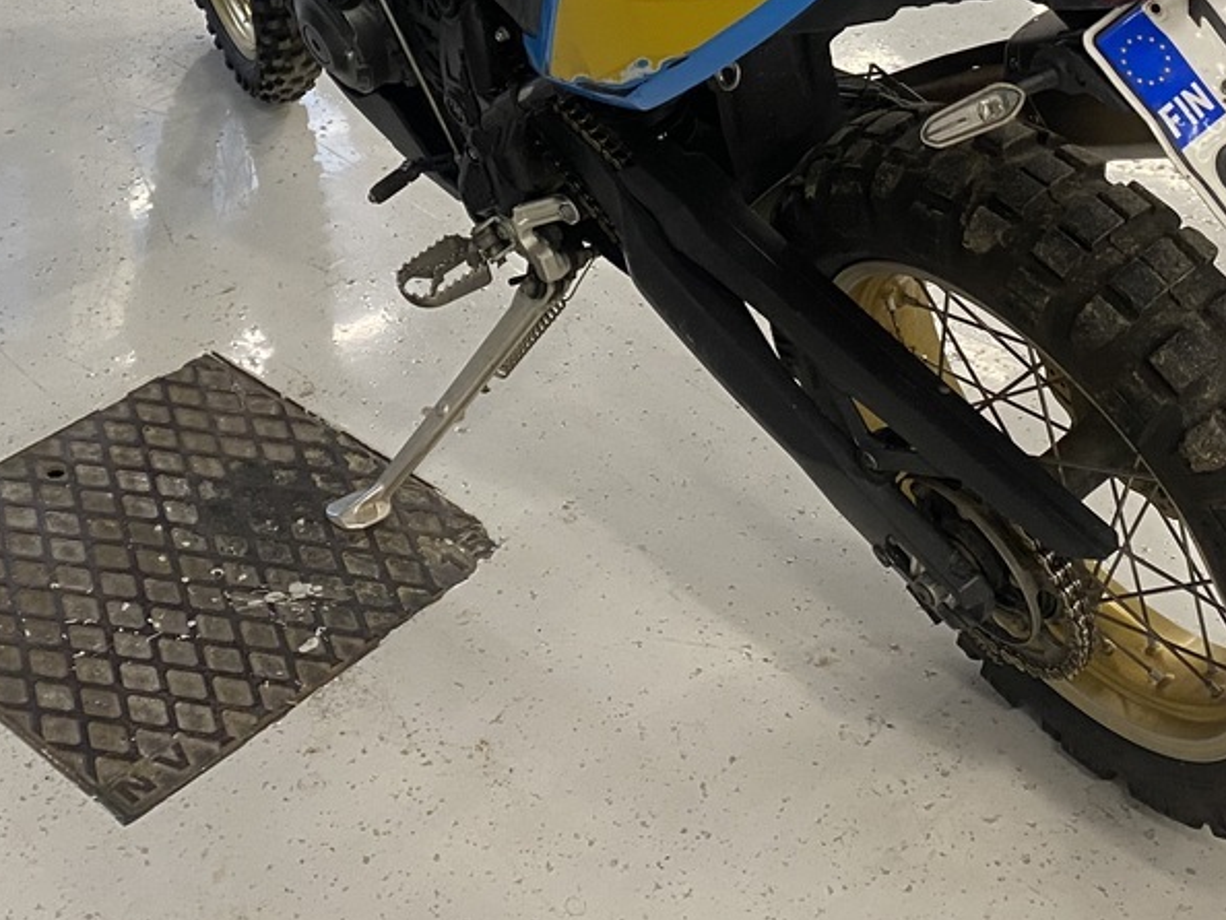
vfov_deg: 22.1
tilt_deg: -23.6
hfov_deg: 30.7
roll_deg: +0.1
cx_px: 566
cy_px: -85
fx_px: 2232
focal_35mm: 63
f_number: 1.8
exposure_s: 1/50
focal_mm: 4.25
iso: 125
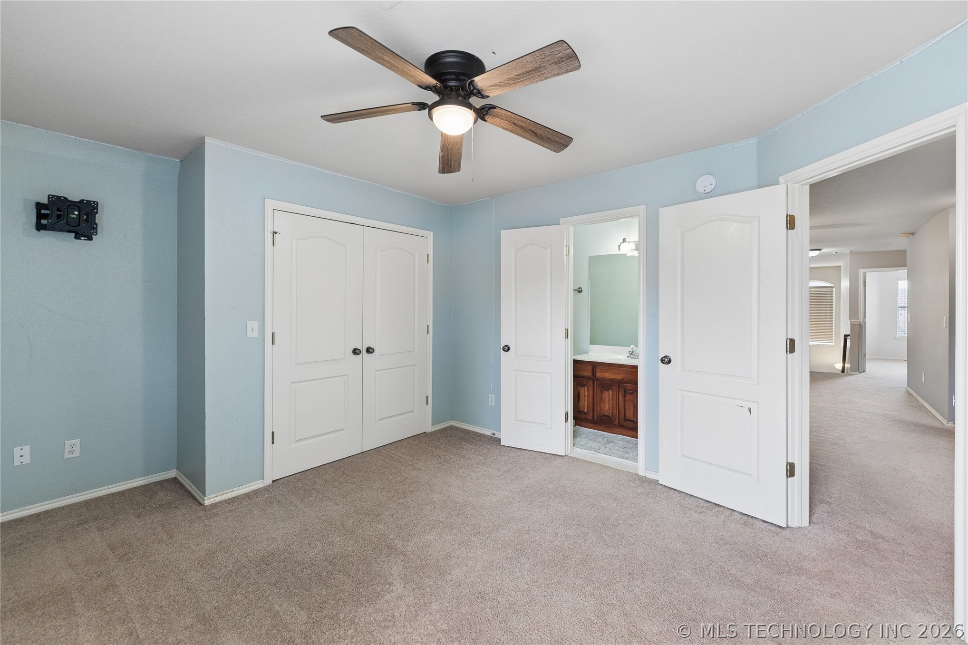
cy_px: 322
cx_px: 484
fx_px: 393
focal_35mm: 15
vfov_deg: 78.8
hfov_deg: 101.9
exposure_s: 1/125
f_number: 2.8
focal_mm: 14.6
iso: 400
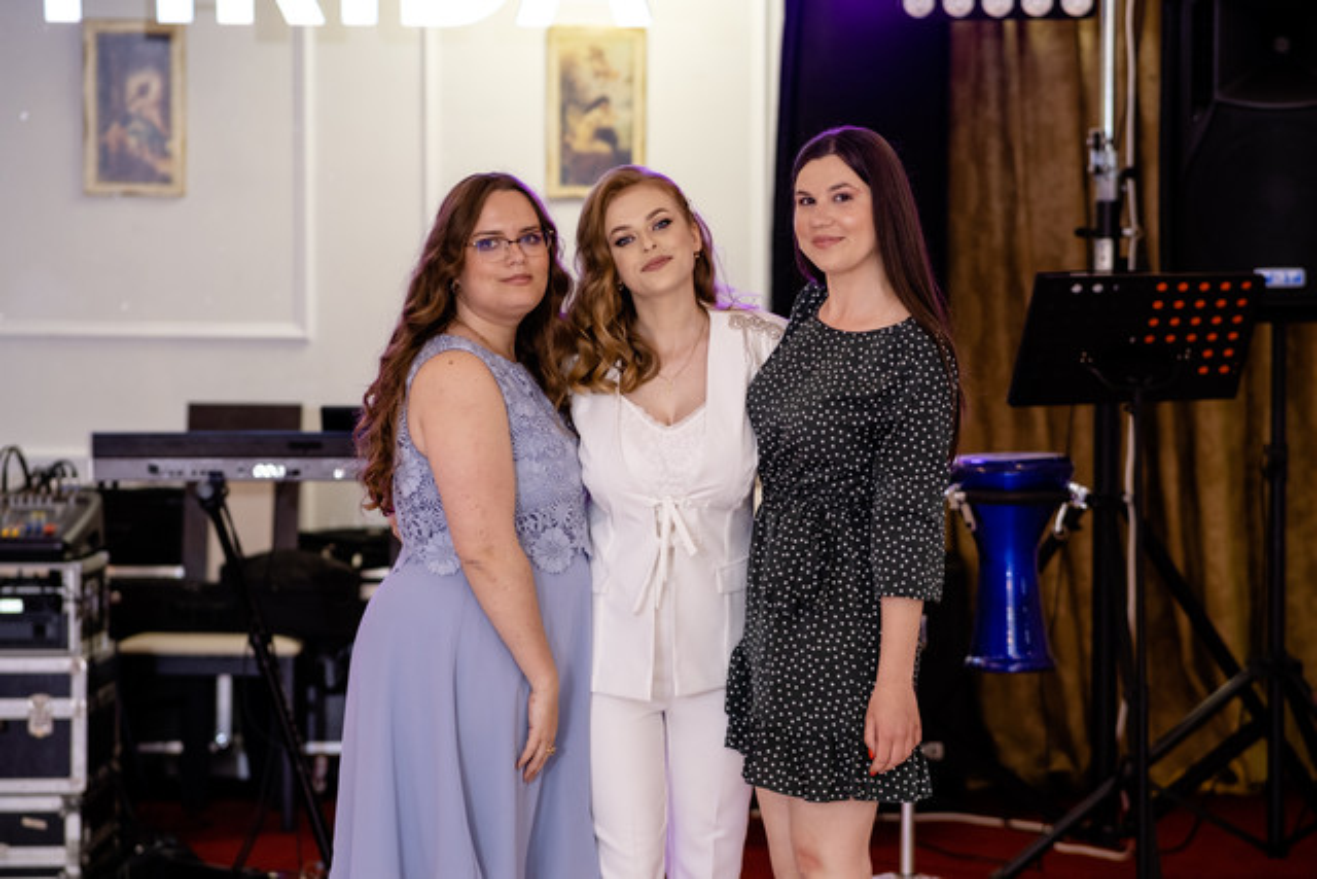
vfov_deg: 10.7
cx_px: 658
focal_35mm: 128
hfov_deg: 16.0
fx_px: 4683
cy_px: 440
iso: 800
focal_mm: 85
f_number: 2.2
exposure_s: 1/250
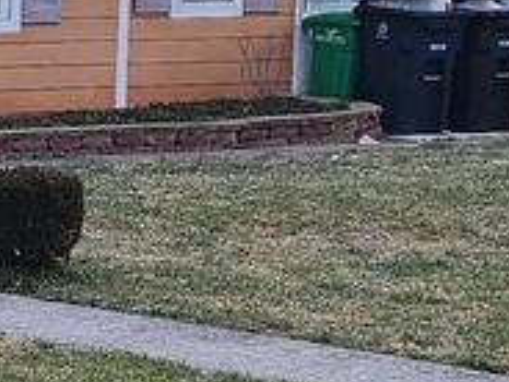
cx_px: -758
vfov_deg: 8.2
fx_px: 2647
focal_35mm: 180
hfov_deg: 9.6
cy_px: 238
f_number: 1.8
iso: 50
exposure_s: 1/180
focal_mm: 6.4
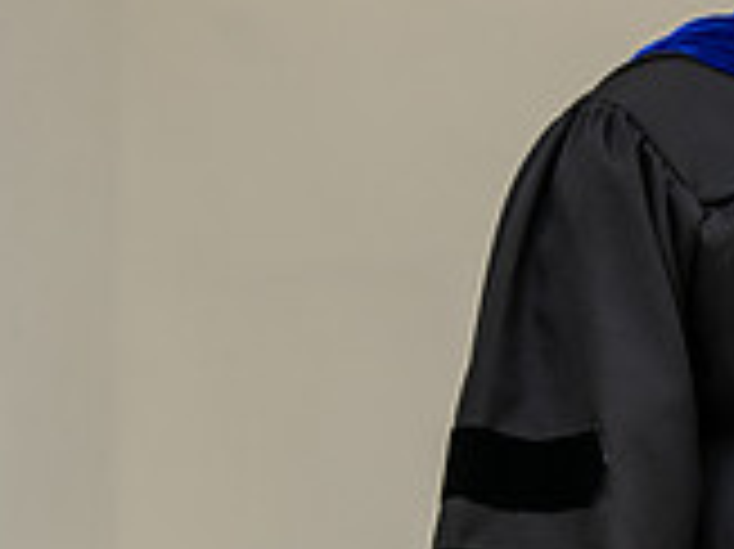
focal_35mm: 335
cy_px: 169
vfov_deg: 4.4
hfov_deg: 5.9
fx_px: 7098
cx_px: 1103
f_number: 4.5
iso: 1600
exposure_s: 1/200
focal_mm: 98
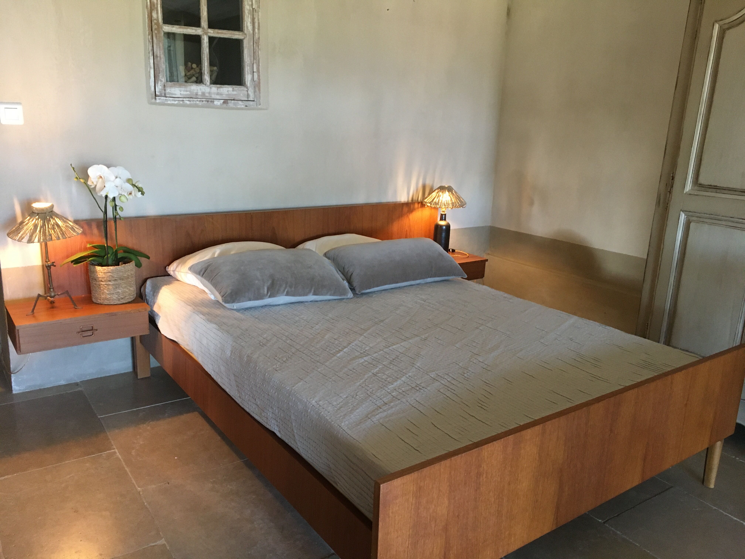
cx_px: 372
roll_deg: -0.6
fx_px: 624
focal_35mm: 29
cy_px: 280
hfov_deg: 61.7
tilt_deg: -15.0
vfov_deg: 48.2
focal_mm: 4.15
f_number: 2.2
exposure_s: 1/33
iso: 200
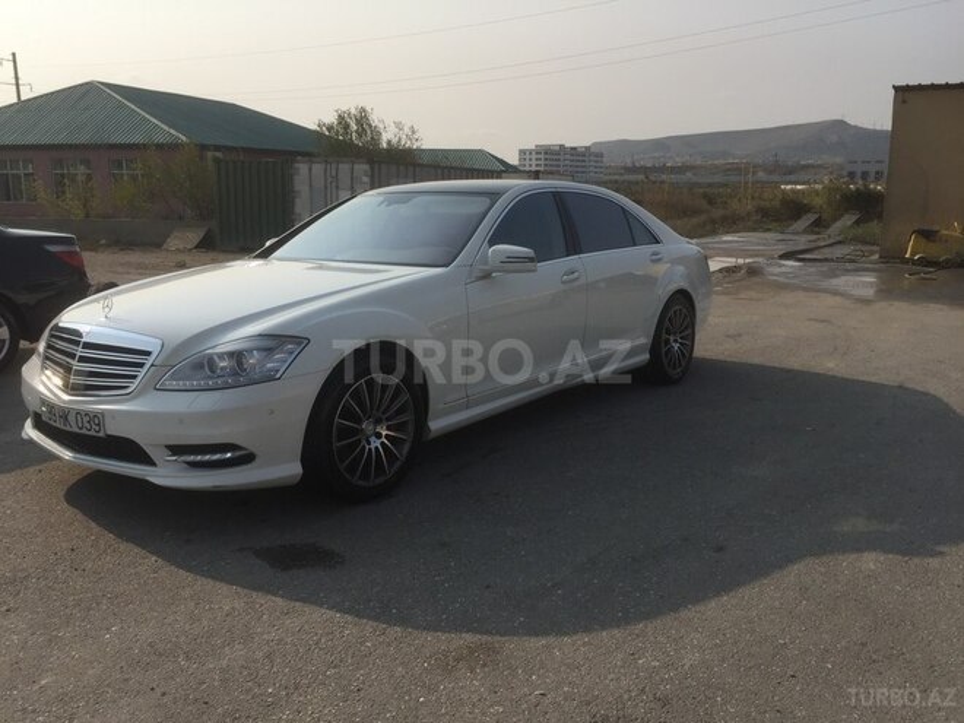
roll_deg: -1.3
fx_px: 808
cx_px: 482
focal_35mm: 29
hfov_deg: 61.7
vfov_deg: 48.2
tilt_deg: -11.8
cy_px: 362
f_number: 2.2
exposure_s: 1/3049
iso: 32
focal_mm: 4.15
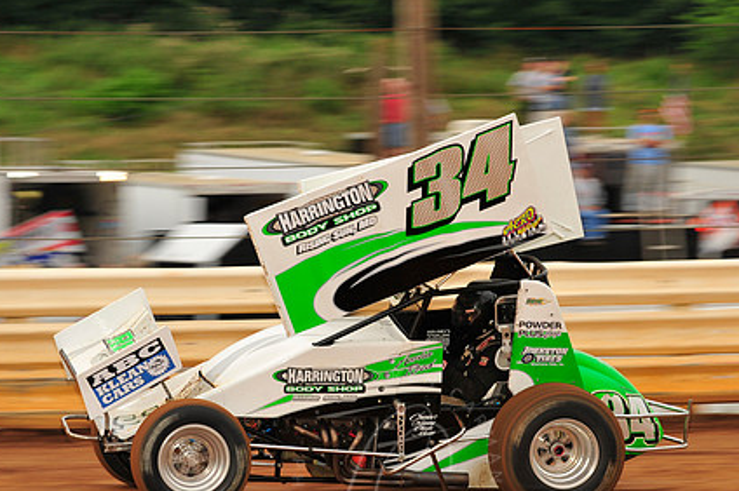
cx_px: 396
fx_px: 4348
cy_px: 313
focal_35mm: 212
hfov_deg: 9.7
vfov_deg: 6.5
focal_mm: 155
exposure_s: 1/320
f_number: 8
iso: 500
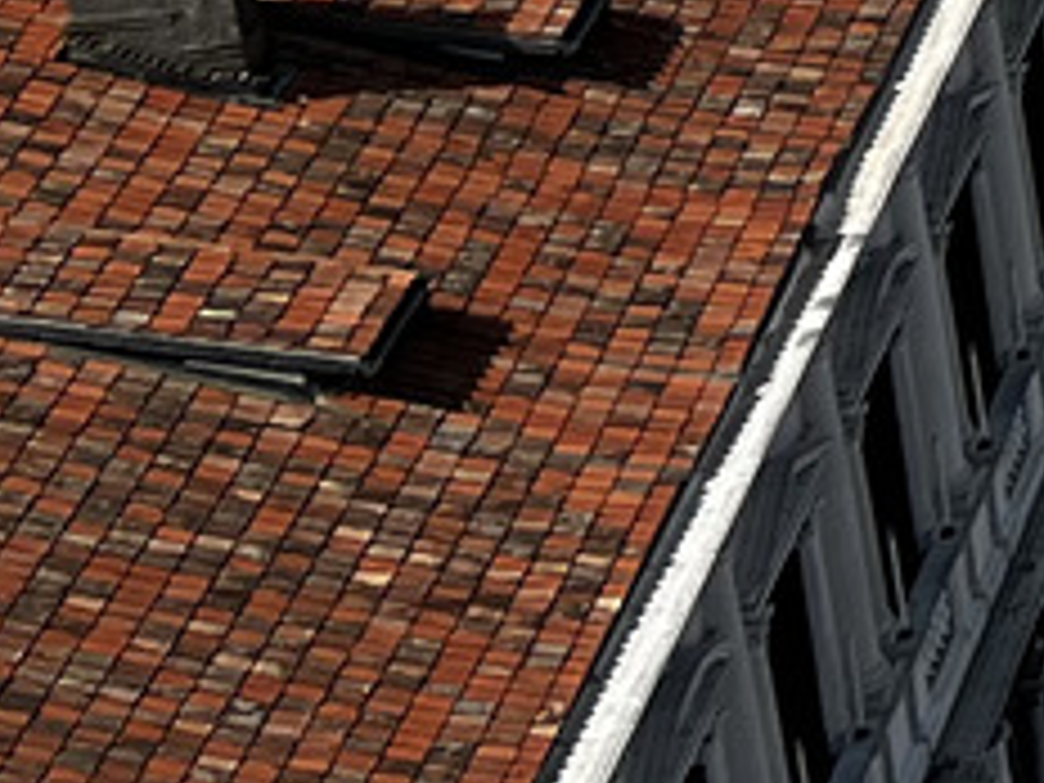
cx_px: 3447
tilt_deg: -16.7
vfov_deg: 7.5
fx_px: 5399
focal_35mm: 179
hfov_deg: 8.6
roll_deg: +0.0
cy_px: -1341
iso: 50
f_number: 1.5
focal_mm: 5.7
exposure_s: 1/6579
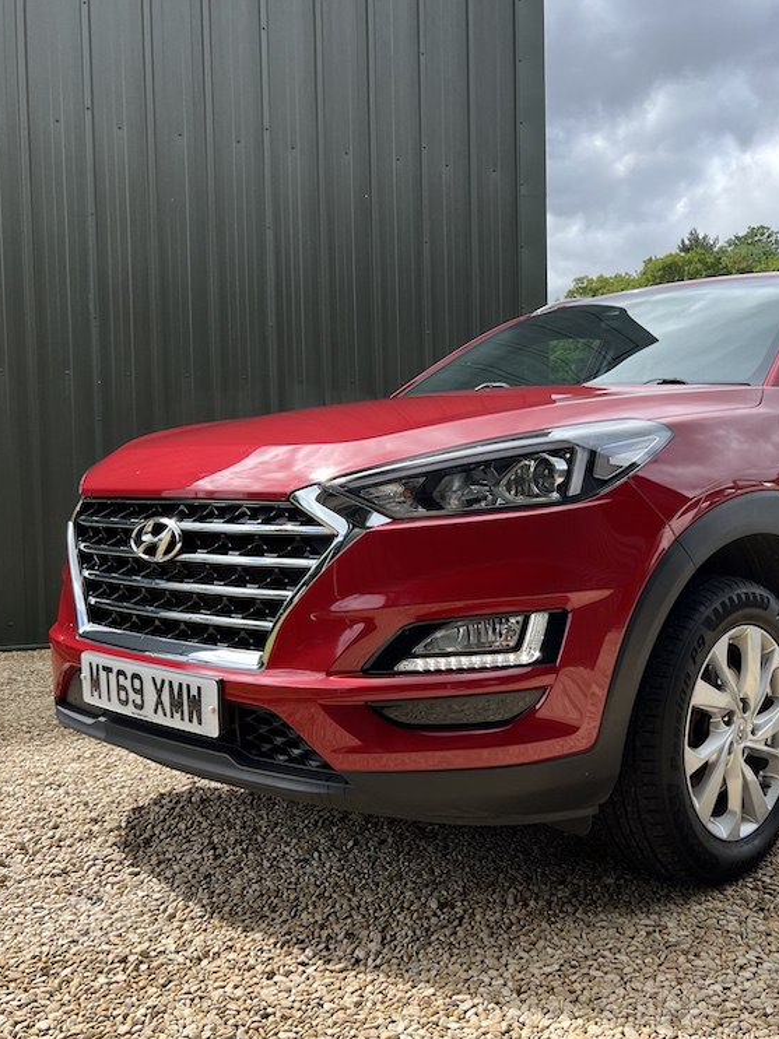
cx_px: 547
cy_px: 522
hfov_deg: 40.0
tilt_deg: -1.1
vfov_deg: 52.6
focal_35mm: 35
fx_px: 1050
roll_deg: +1.4
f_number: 1.5
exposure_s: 1/1553
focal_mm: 5.7
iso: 50
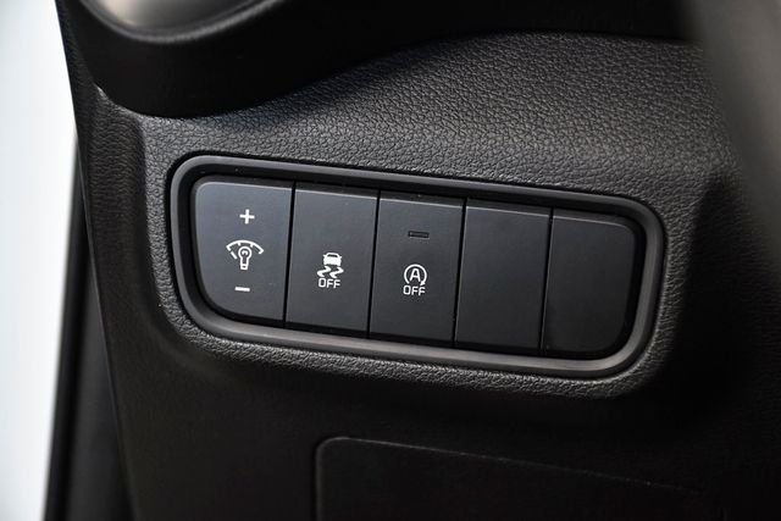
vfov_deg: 11.4
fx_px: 2604
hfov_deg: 17.1
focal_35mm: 120
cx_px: 390
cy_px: 260
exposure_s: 1/100
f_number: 5.3
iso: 2500
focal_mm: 80
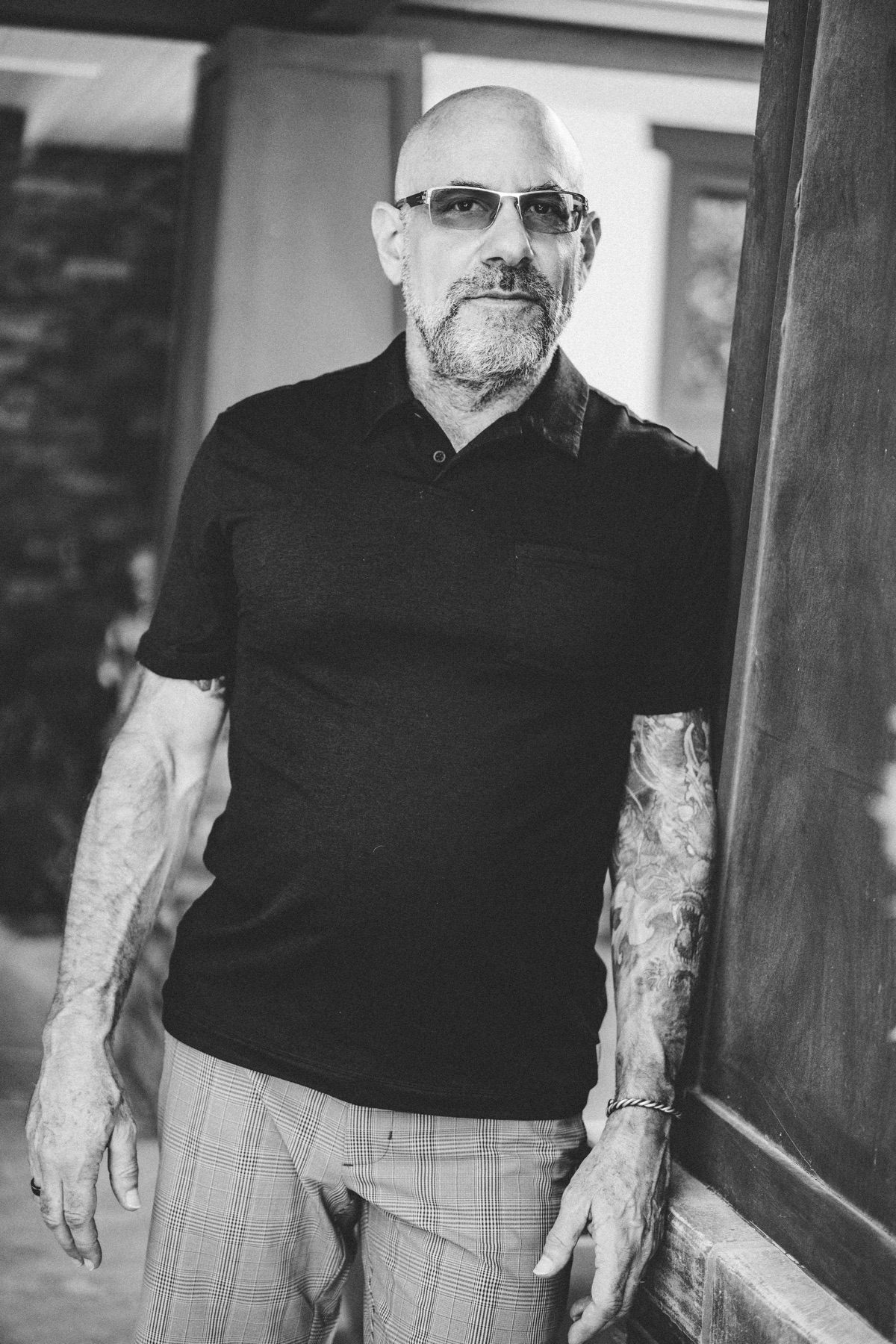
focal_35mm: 55
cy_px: 672
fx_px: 2053
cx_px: 448
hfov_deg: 24.6
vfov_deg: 36.2
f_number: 1.8
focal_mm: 55
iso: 2000
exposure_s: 1/2500
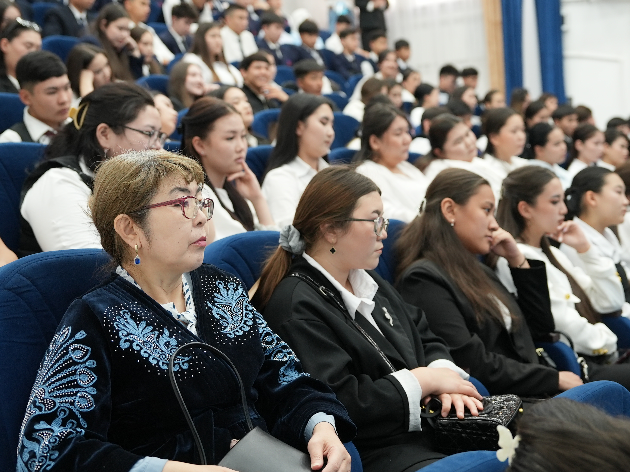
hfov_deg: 35.5
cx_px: 339
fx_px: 983
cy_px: 179
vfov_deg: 26.9
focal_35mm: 54
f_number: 2.8
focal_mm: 39
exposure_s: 1/100
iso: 640
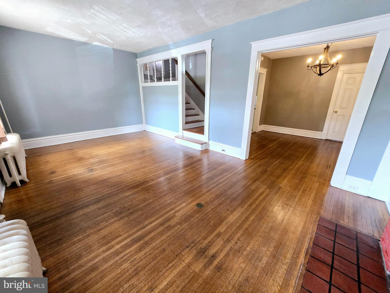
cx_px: 195
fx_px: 146
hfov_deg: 106.2
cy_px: 146
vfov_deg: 89.9
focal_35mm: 13
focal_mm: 2.2
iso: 320
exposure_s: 1/60.2
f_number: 2.2
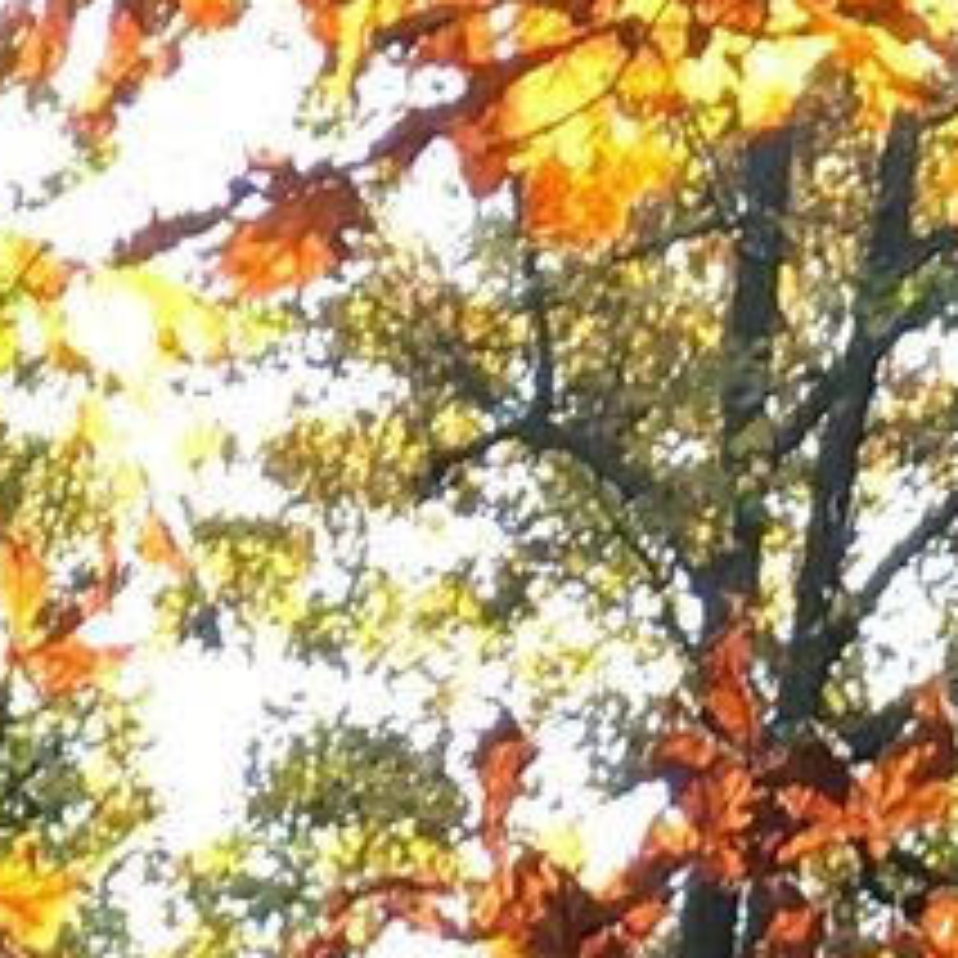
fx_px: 15154
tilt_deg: +4.2
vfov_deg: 3.5
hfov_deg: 3.6
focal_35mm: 484
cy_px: 3225
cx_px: 1300
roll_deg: +1.3
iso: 20
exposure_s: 1/108
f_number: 2.8
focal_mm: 6.6
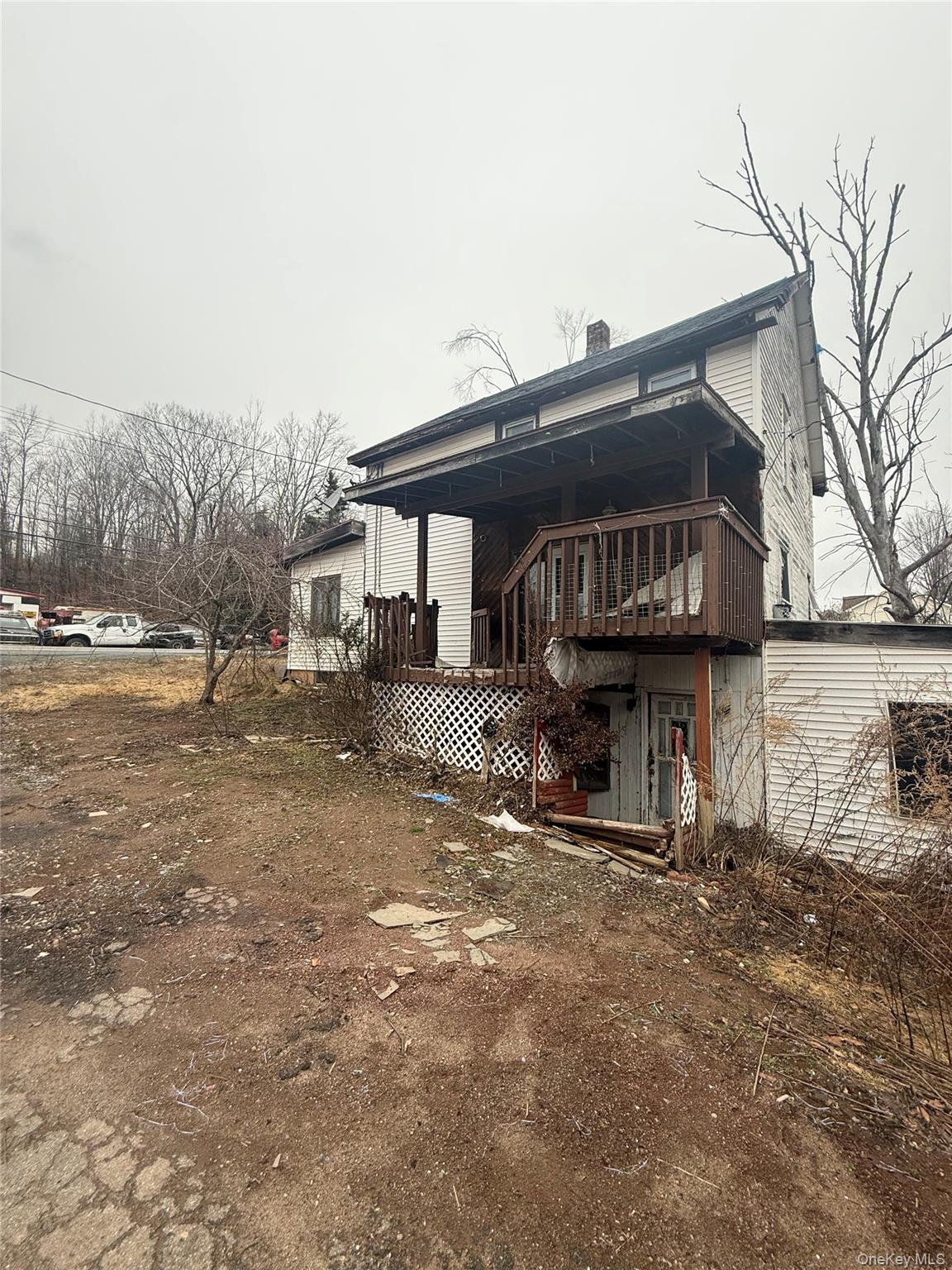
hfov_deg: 85.7
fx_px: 513
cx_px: 476
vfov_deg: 102.1
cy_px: 635
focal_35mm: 14
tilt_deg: +4.4
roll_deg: -0.5
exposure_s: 1/427
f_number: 2.2
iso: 64
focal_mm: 2.22
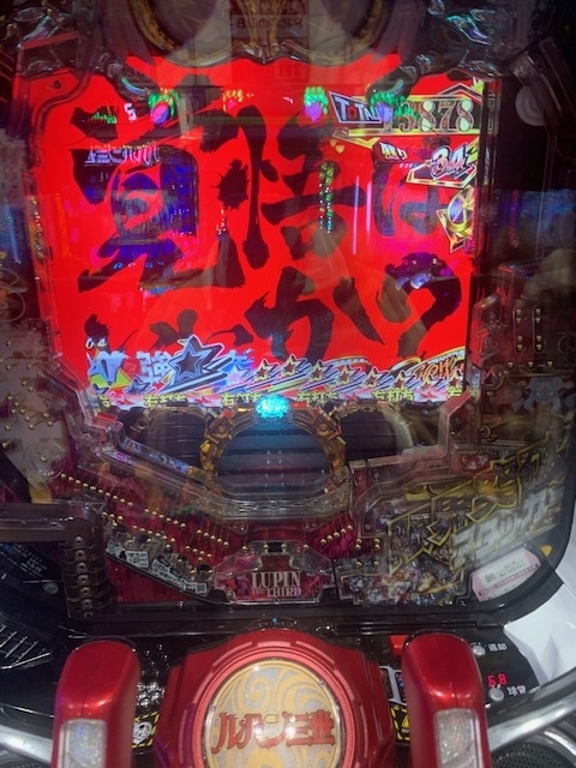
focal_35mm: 26
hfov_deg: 53.1
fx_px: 577
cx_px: 288
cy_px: 384
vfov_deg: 67.3
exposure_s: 1/49
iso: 100
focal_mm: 4.25
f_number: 1.8
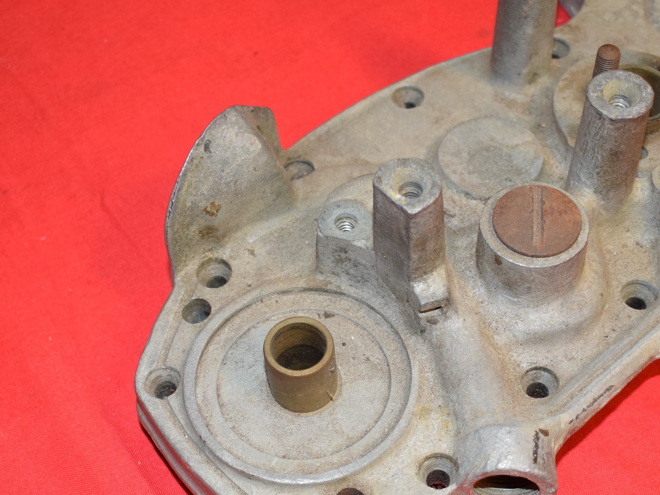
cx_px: 371
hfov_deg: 32.7
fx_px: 1122
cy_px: 366
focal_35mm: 59
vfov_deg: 24.6
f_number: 5
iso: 640
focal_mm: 23
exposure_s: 1/60
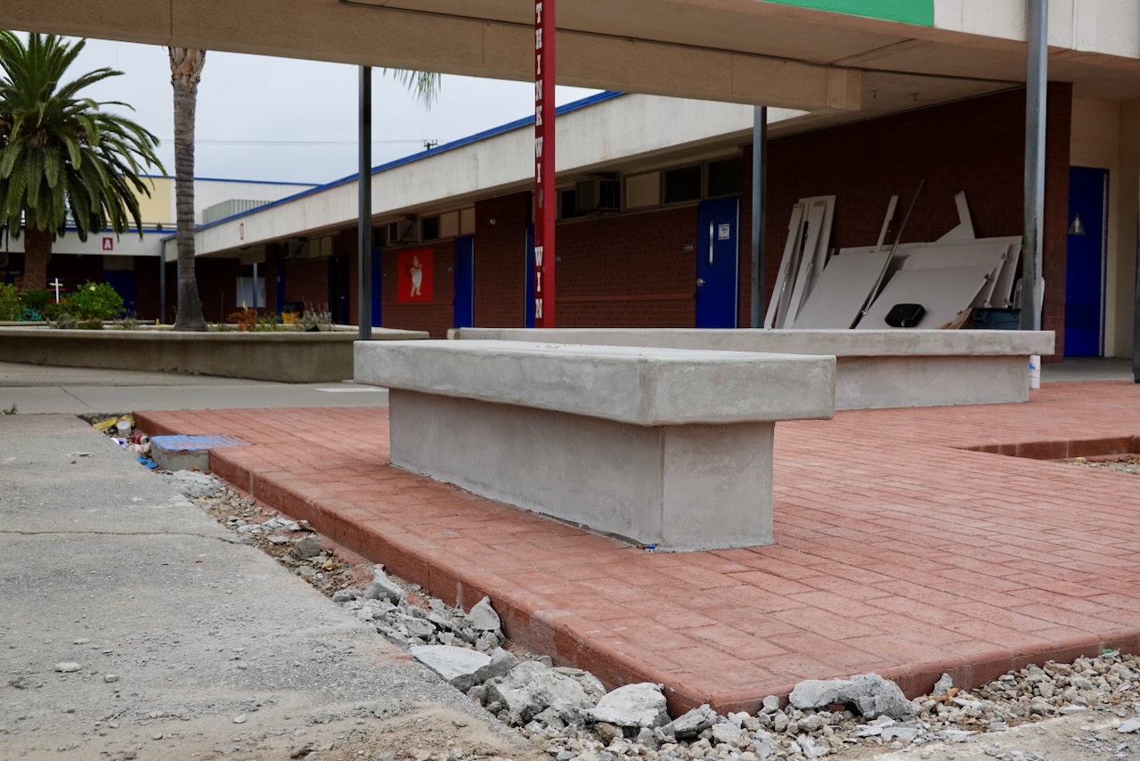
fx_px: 1267
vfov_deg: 33.4
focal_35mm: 40
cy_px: 380
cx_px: 570
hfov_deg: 48.4
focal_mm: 14.99
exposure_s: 1/200
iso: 100
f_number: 4
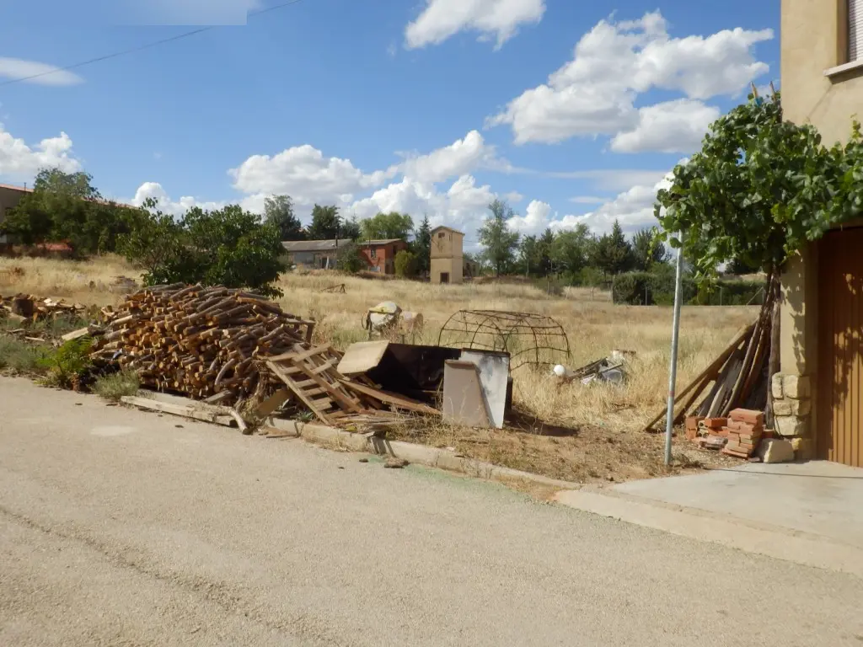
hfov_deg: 50.1
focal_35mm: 37
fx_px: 922
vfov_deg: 38.7
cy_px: 324
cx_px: 432
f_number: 9.9
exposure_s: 1/160
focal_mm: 6.6
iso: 80
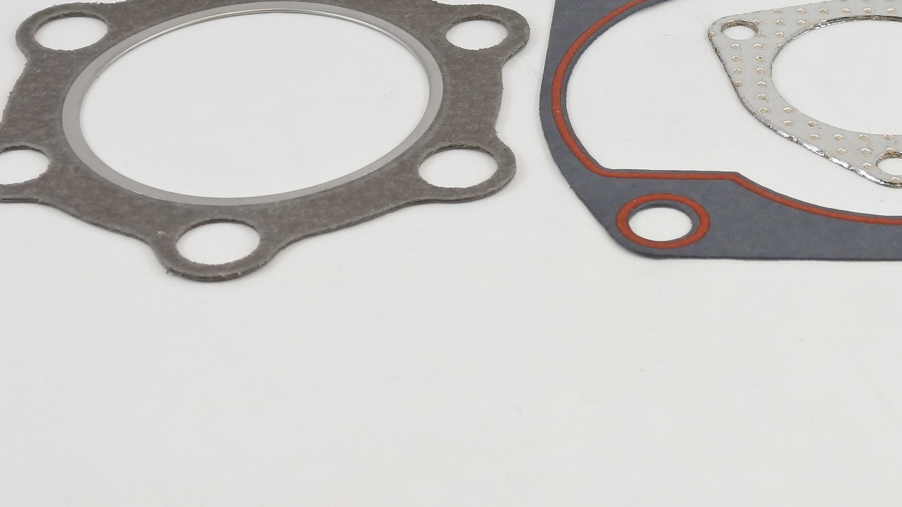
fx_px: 1603
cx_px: 610
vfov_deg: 17.8
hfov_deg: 31.2
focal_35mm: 67
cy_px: 107
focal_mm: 15.3
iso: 400
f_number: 4.2
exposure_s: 1/125
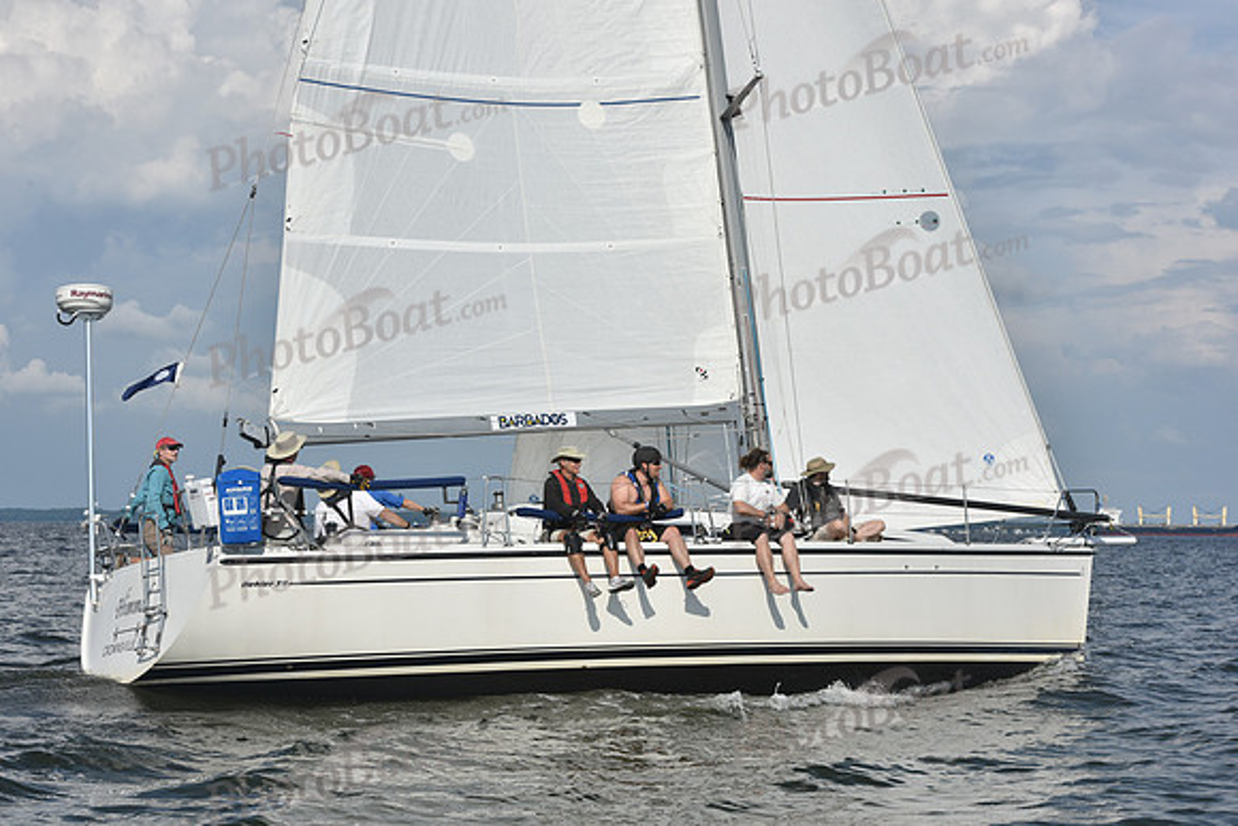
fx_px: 2408
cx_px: 619
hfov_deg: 28.8
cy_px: 413
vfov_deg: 19.5
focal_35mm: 70
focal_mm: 70
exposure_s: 1/1000
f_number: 11
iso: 250
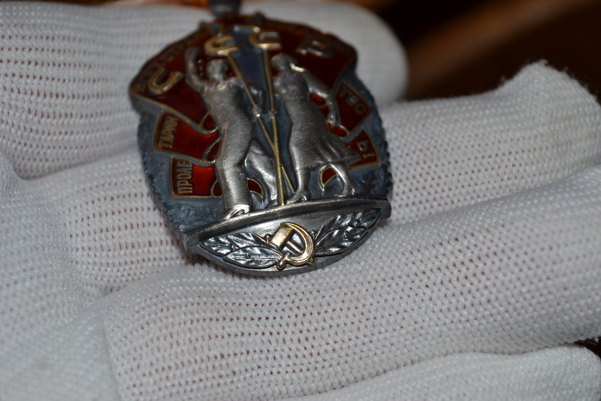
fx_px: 1377
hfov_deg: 24.6
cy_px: 200
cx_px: 300
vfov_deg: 16.6
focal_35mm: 82
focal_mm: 55
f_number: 8
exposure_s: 1/60
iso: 100
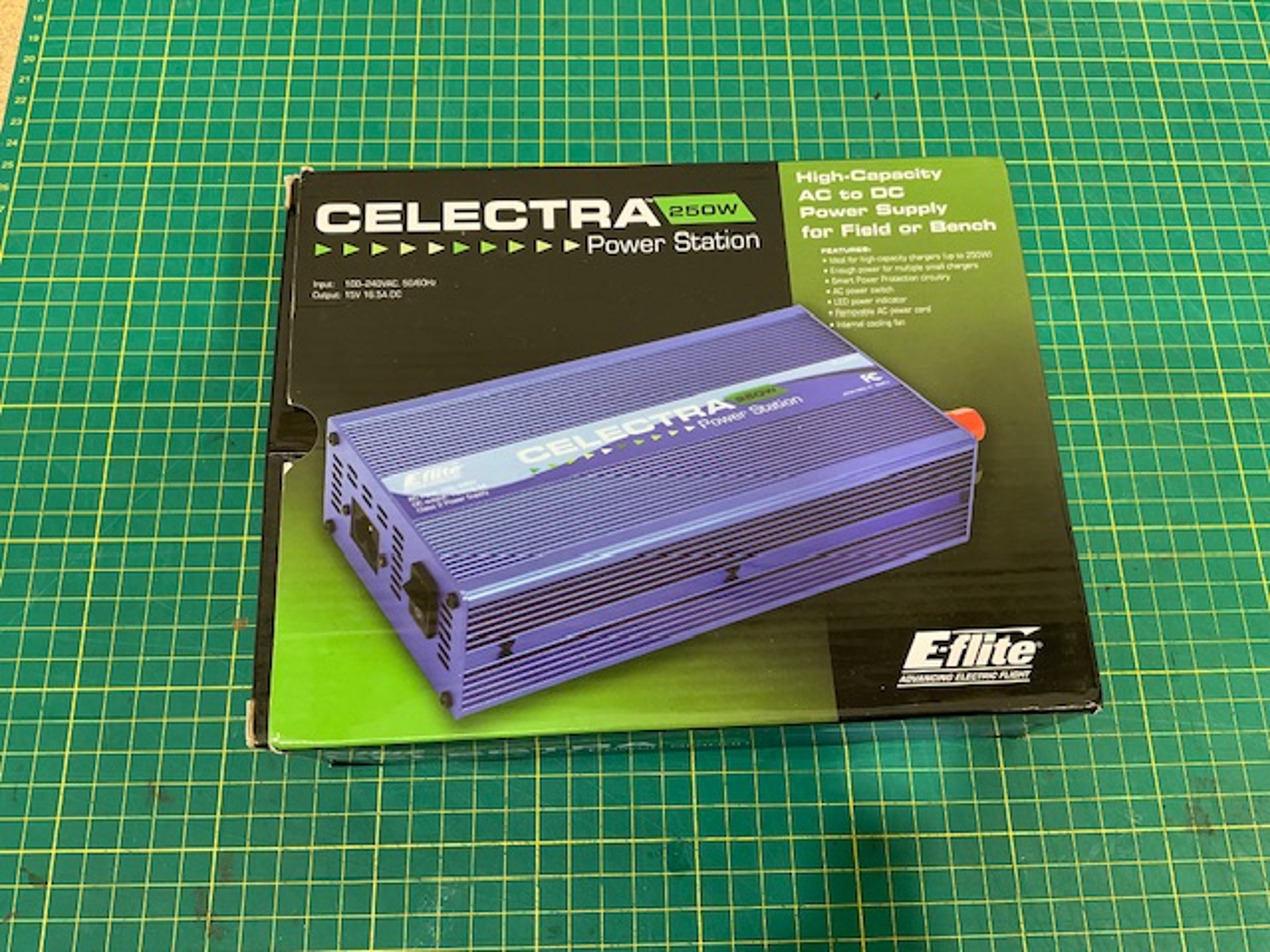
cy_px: 476
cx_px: 635
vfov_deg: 48.2
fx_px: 1064
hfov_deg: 61.7
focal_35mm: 29
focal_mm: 3
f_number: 1.8
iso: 50
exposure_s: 1/50
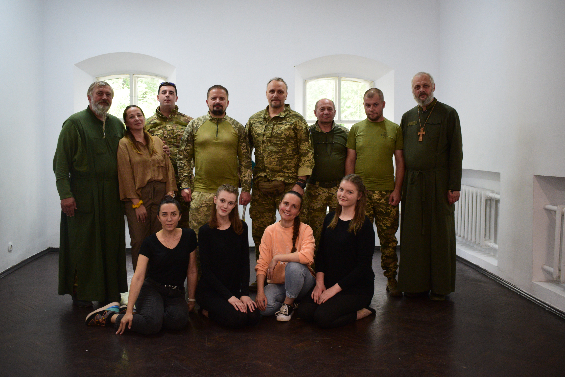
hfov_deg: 53.1
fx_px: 565
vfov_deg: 36.9
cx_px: 282
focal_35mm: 36
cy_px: 188
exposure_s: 1/60
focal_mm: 24
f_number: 4.5
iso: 1600
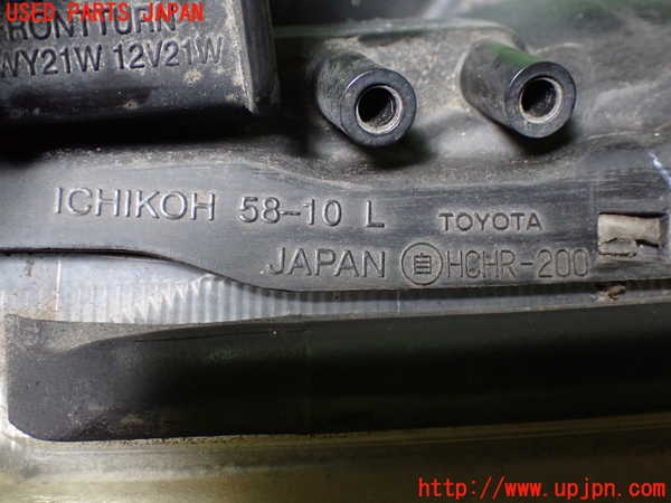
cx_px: 336
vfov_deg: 30.9
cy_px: 252
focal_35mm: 47
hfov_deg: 40.4
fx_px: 911
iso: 800
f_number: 3.1
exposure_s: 1/125
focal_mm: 8.4
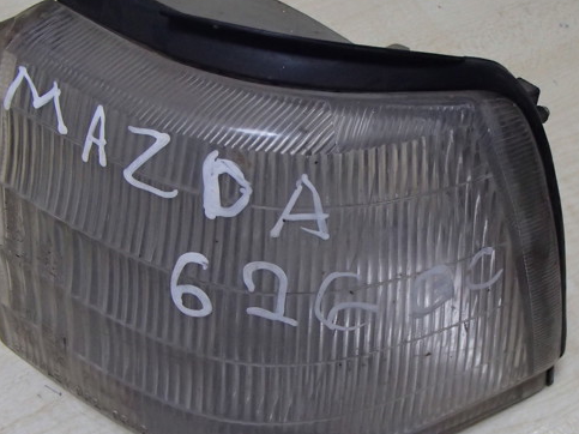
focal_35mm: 49
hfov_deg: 38.8
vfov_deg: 29.6
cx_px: 340
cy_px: 260
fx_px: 819
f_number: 4.7
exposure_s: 1/50
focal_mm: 6.64
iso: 800
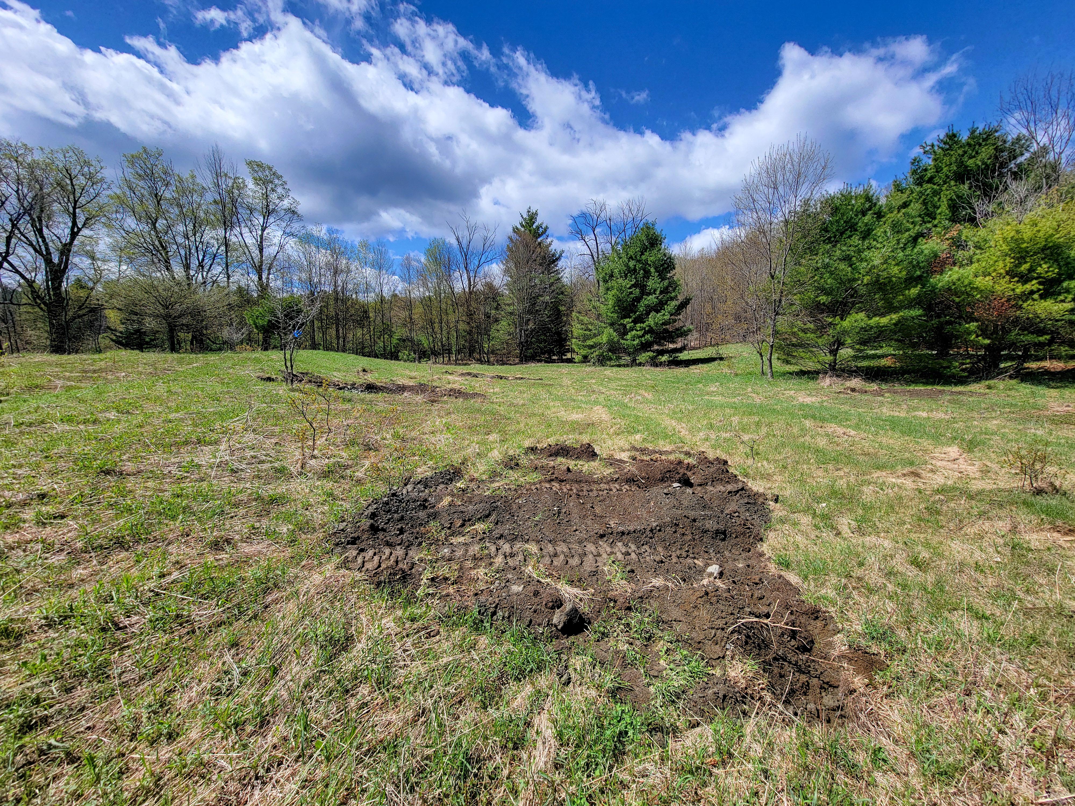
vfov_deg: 89.9
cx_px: 538
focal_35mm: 13
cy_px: 403
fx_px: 404
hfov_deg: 106.2
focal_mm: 2.2
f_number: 2.2
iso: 50
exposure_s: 1/1900
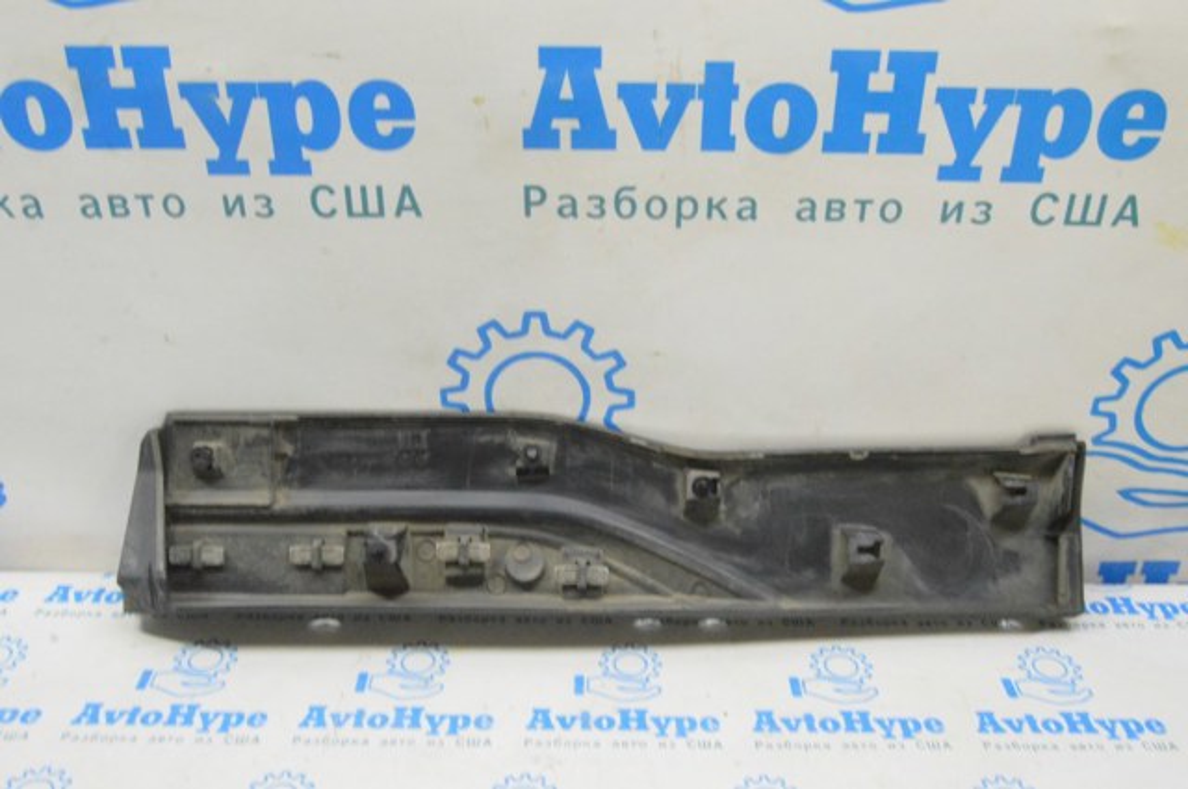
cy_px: 394
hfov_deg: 55.2
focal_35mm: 34
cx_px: 594
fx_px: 1137
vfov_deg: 38.3
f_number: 20
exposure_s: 1/15
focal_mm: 23
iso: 6400
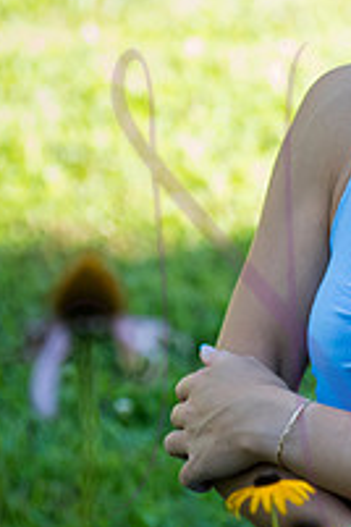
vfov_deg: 6.9
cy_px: 62
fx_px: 4329
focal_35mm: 296
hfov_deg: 4.6
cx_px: 551
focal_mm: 92
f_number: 4
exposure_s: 1/320
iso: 500
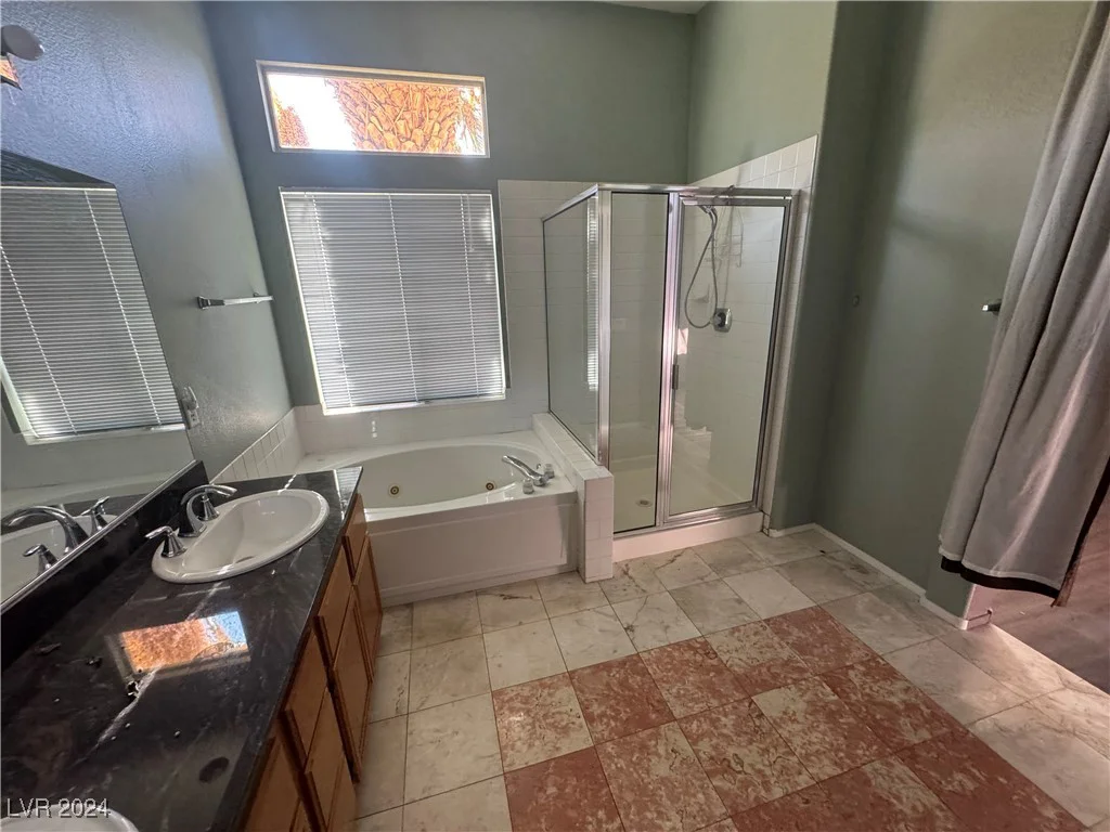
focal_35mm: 14
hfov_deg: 102.1
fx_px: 449
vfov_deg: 85.7
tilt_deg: -16.4
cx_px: 555
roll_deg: +2.5
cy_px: 416
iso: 320
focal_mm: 2.22
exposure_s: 1/91
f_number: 2.2
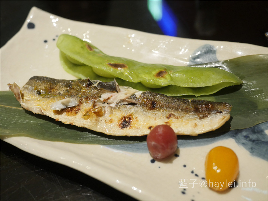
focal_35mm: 40
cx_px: 134
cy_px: 100
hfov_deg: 46.8
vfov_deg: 36.0
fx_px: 310
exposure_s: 1/60
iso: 2000
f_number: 2.5
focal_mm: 20
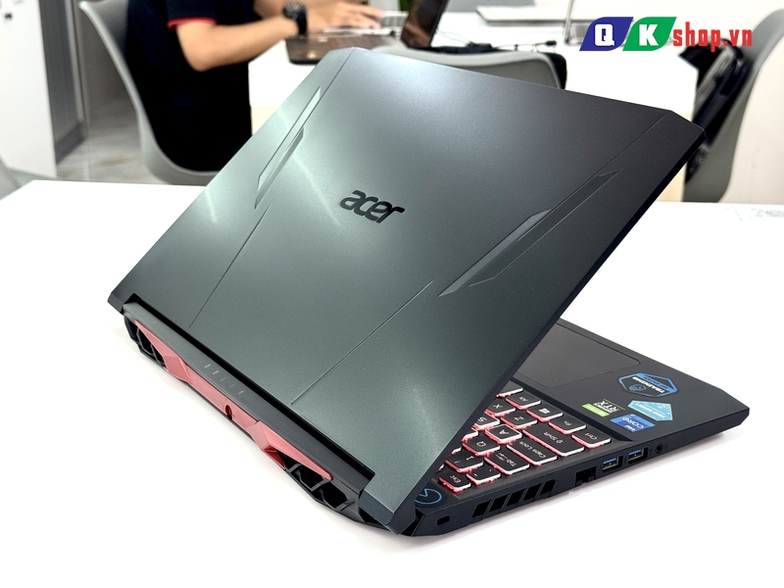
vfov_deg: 30.3
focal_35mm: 48
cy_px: 294
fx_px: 1087
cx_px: 392
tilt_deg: -21.7
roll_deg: -0.3
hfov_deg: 39.7
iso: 80
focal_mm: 6.76
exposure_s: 1/100
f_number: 1.78
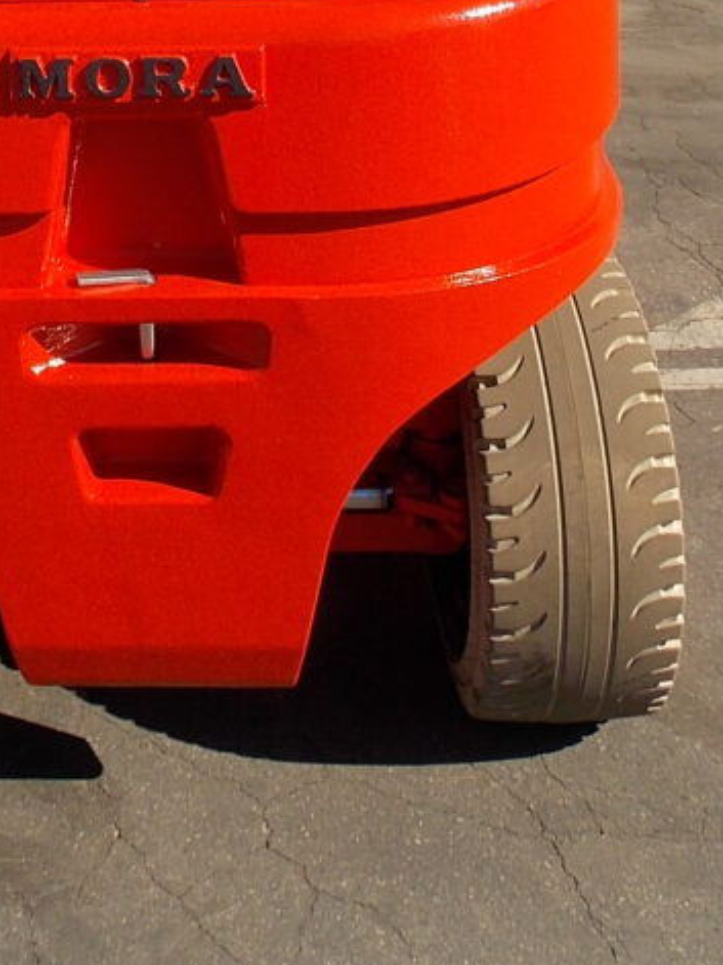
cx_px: 184
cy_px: -39
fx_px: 1393
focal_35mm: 50
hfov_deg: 28.7
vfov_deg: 34.2
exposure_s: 1/1000
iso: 80
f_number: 3.1
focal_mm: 4
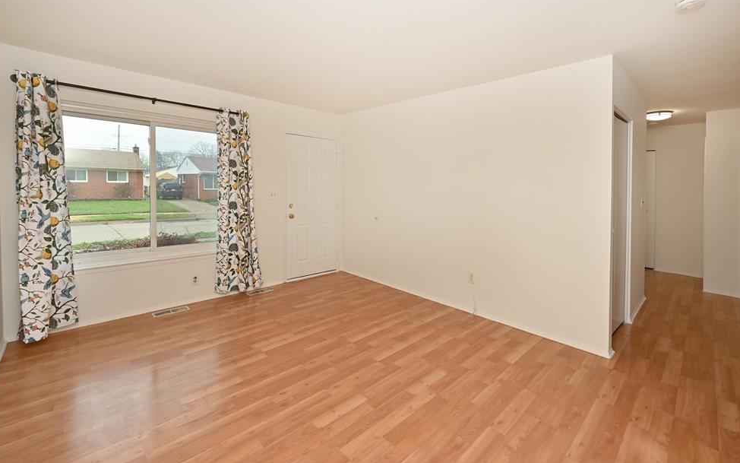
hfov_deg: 101.4
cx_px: 383
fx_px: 303
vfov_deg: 74.8
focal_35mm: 15
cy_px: 232
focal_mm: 14
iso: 320
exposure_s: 1/60
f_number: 10
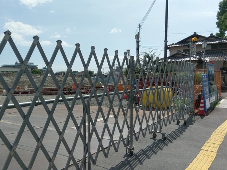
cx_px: 108
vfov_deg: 40.7
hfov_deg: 52.6
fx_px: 230
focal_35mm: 35
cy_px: 94
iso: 125
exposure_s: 1/4571
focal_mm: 4.58
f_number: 1.8
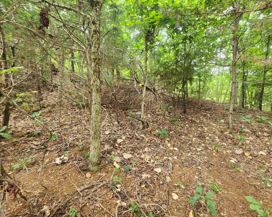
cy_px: 105
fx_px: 113
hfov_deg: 100.7
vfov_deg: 87.9
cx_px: 141
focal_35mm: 14
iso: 200
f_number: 2.2
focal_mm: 2.2
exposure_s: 1/60
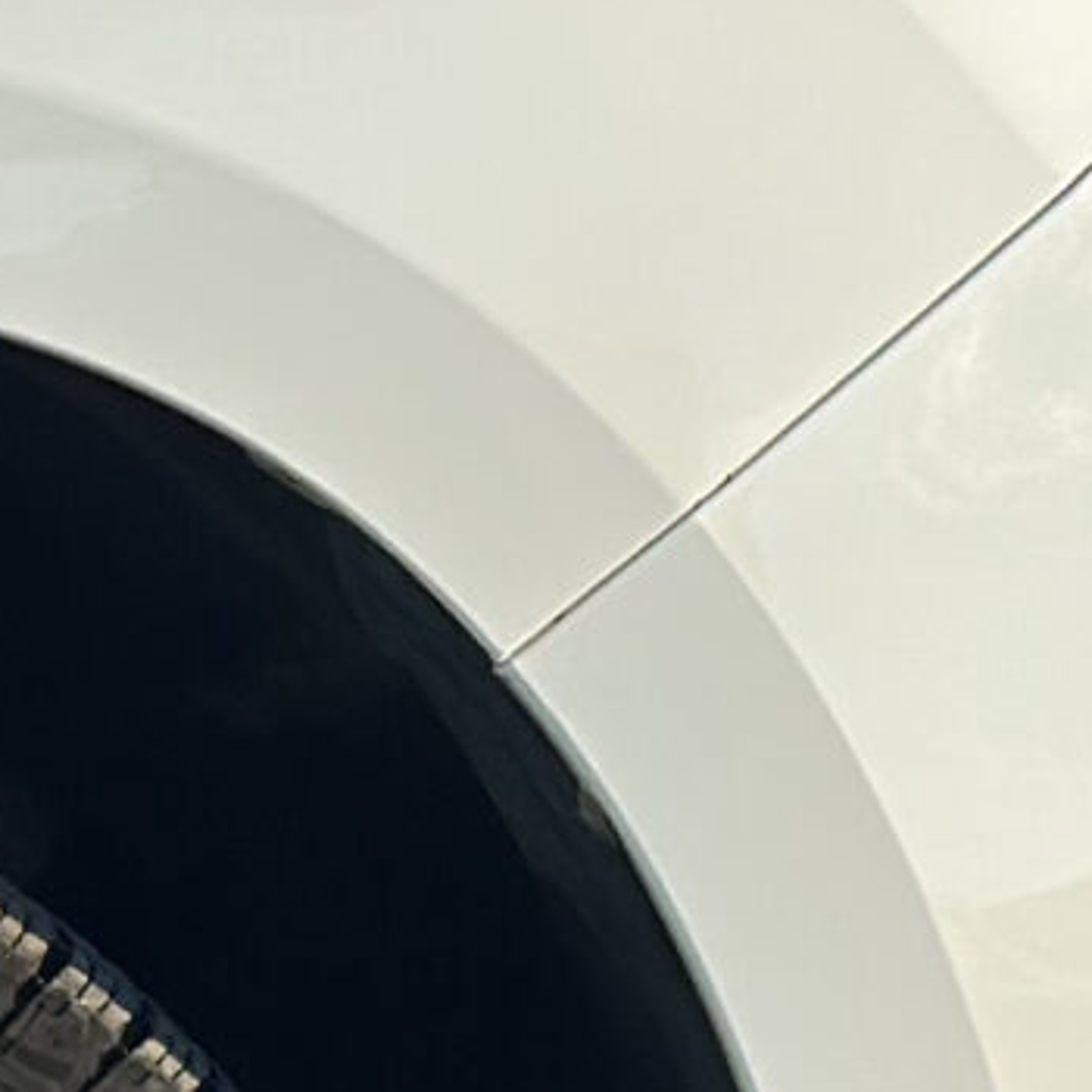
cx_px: -796
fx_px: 11064
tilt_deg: -8.9
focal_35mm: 310
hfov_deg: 5.6
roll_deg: +0.2
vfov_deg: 5.6
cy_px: 1632
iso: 80
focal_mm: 6.86
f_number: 1.78
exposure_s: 1/1751
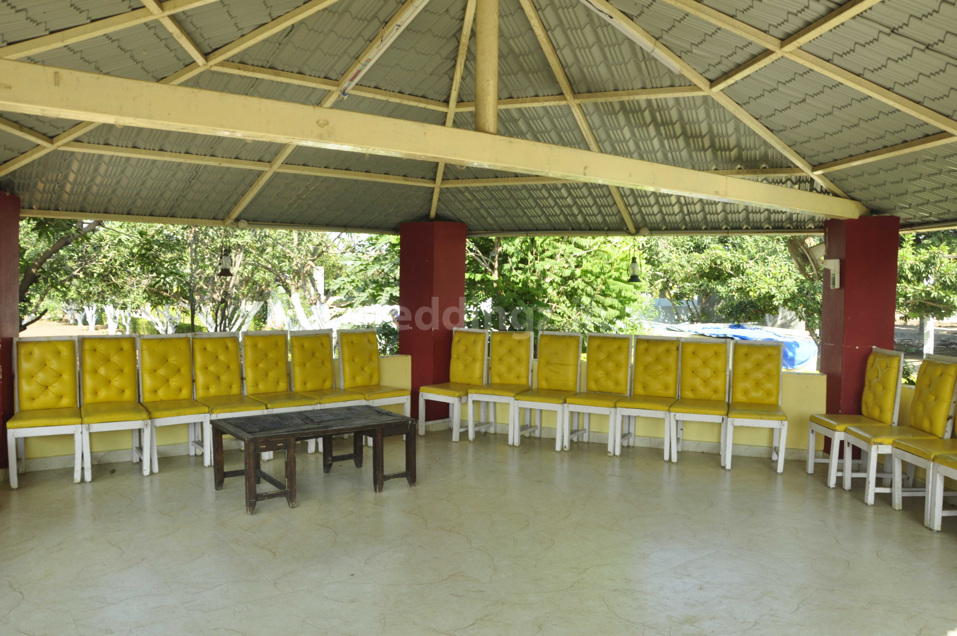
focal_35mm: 27
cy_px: 318
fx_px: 717
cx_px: 478
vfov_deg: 47.8
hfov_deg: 67.4
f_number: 5.6
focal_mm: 18
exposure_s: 1/125
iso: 200
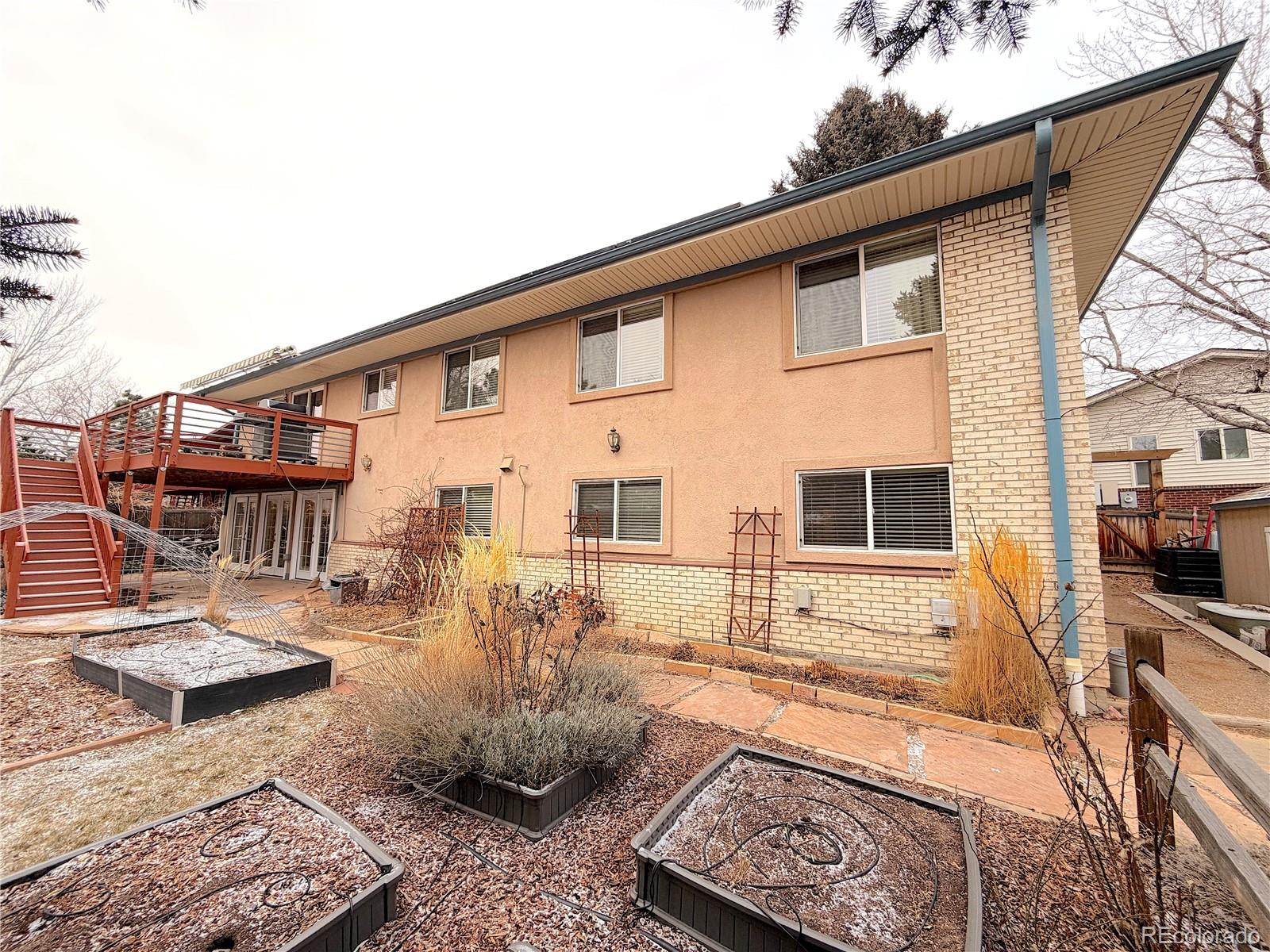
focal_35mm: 14
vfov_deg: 85.7
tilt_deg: +8.3
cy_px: 476
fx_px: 514
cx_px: 635
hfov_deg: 102.1
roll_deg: -2.1
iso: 50
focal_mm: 2.22
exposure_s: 1/321
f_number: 2.2
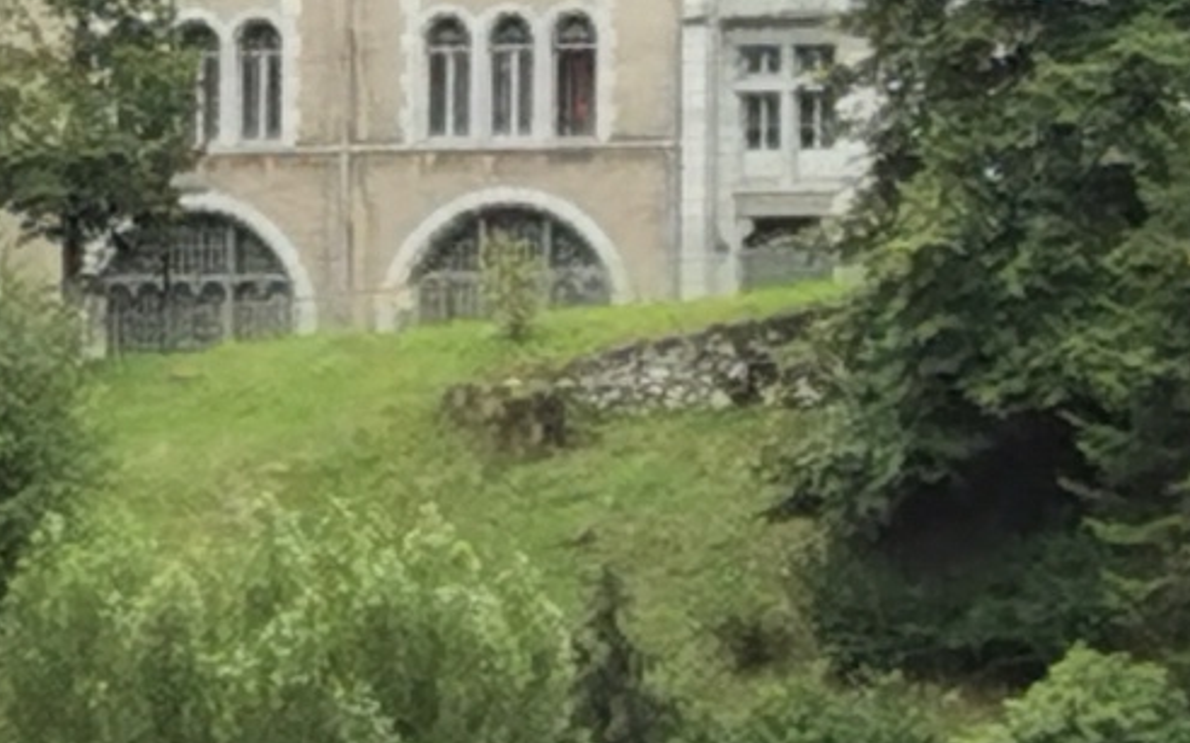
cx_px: -1231
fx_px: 18348
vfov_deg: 2.3
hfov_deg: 3.7
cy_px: -116
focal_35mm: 566
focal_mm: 5.56
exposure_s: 1/1145
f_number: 1.6
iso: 50
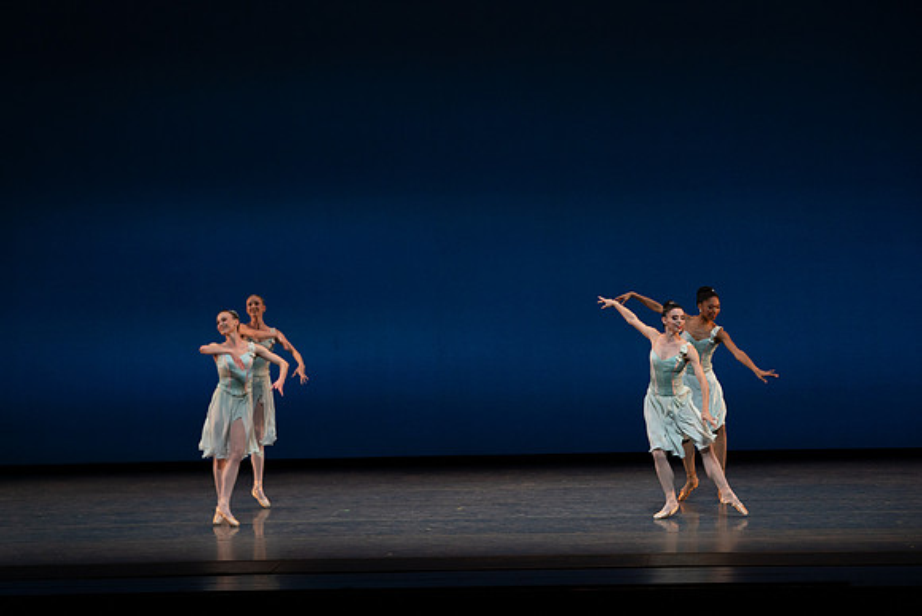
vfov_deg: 11.1
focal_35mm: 124
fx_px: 3176
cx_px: 461
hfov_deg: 16.5
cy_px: 308
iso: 3200
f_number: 8
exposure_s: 1/500
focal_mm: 124
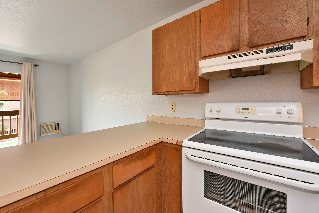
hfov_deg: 104.3
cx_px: 160
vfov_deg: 81.2
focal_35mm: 14
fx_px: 124
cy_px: 106
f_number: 16
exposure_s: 1/60
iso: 5000
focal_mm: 14
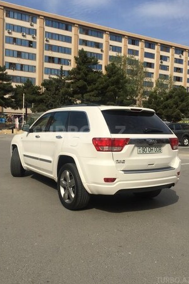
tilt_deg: -0.1
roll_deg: -1.2
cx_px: 78
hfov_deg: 39.8
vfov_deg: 57.2
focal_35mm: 33
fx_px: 260
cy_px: 133
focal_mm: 4.15
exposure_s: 1/3968
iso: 32
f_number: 2.2
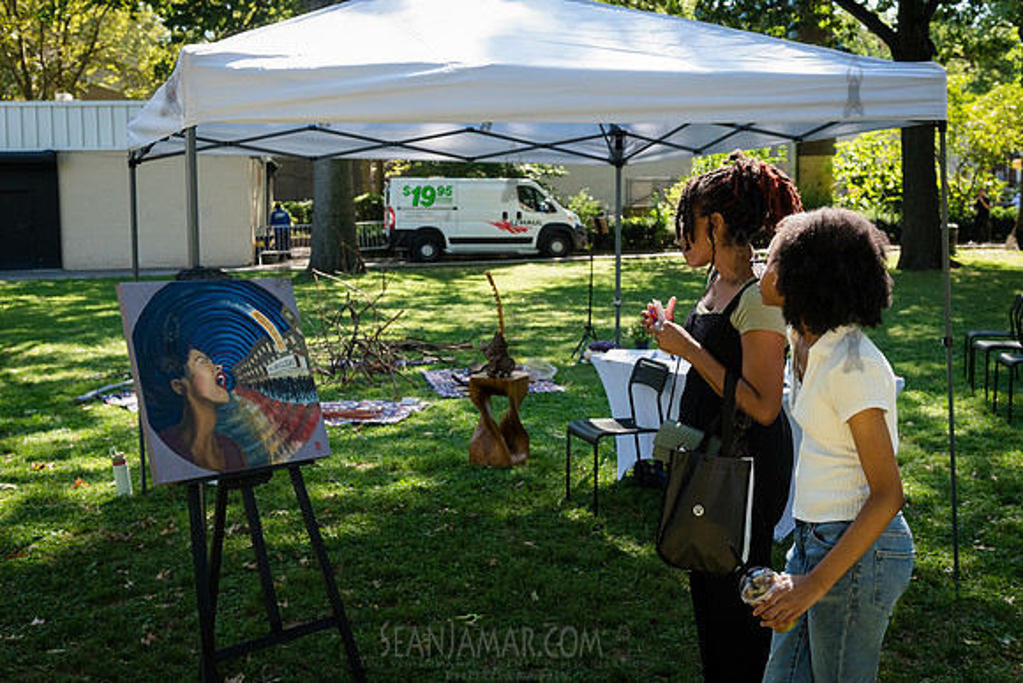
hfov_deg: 46.2
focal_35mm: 42
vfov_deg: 31.8
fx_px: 1198
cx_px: 513
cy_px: 300
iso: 1250
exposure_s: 1/1000
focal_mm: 34
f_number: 4
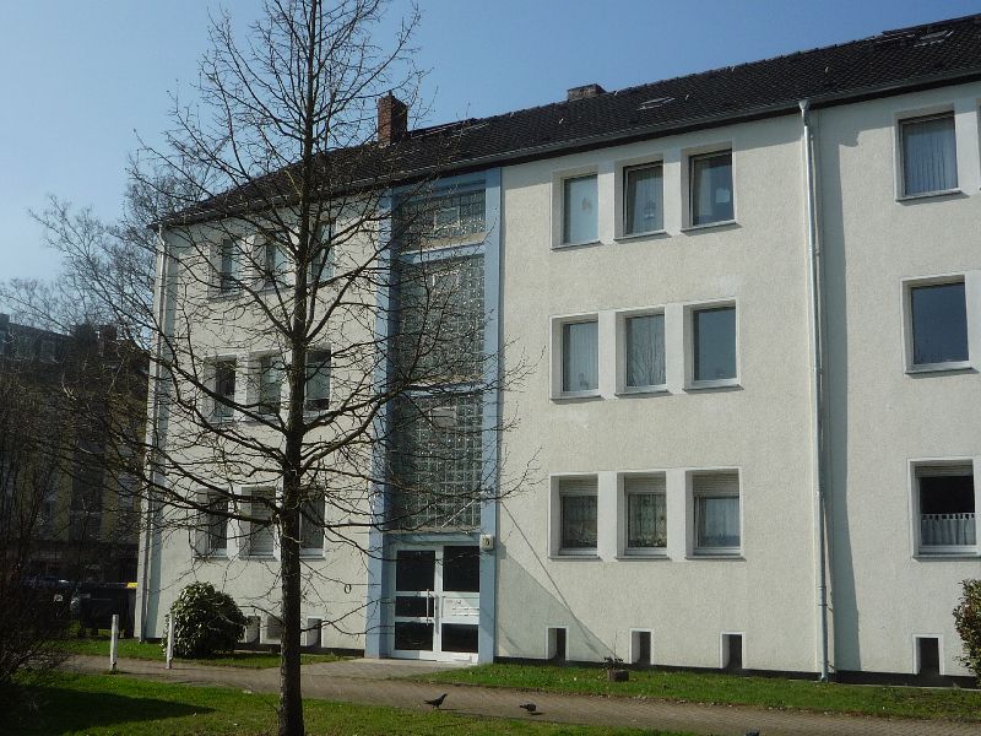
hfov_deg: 43.9
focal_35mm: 43
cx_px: 490
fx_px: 1219
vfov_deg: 33.6
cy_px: 368
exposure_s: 1/400
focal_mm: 5.3
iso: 100
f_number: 5.6
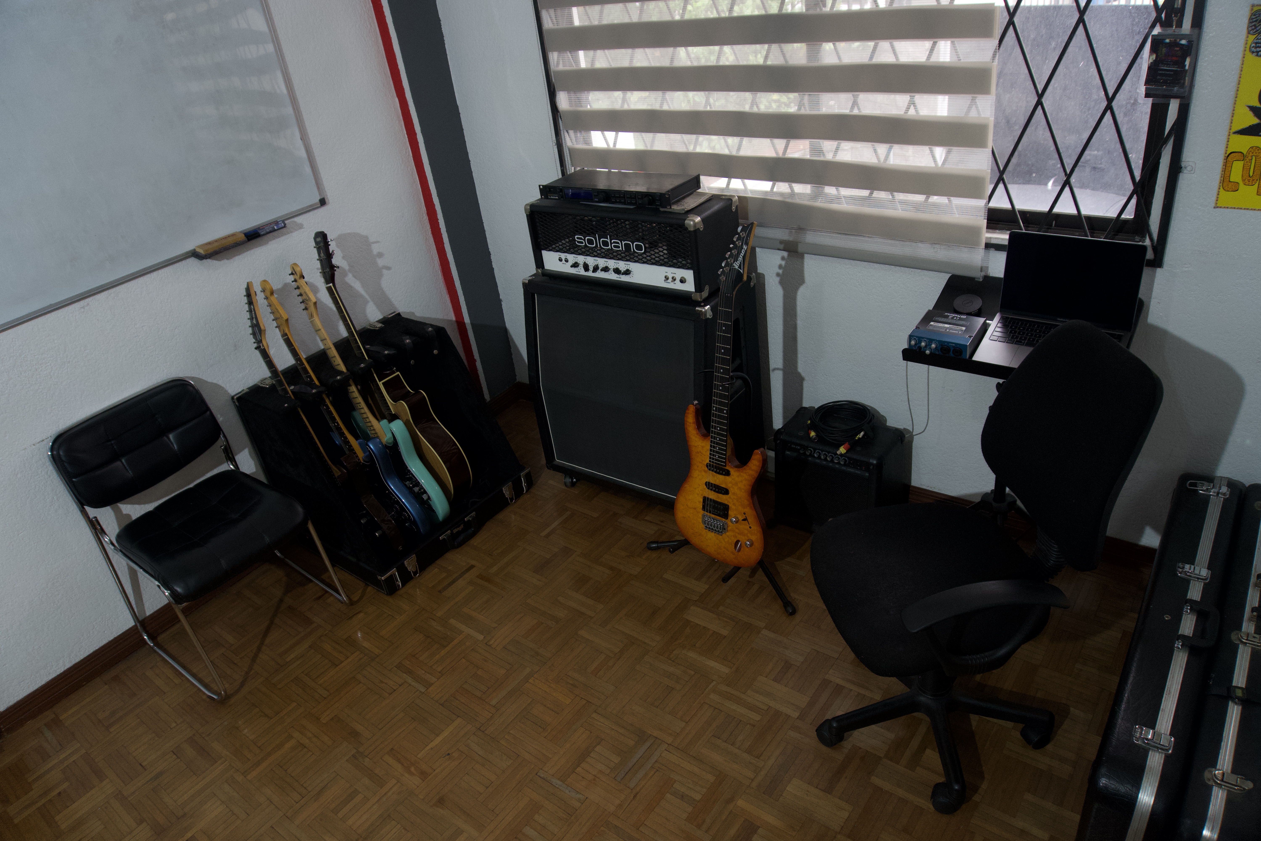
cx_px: 630
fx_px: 841
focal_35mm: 24
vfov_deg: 53.1
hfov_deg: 73.7
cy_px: 420
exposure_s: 1/80
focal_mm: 16
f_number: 5
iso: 800
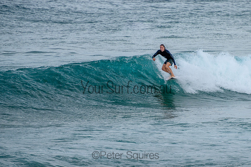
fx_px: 3836
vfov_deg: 2.5
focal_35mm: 550
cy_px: 71
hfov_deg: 3.7
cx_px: 173
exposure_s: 1/2000
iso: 360
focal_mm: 400
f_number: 5.6
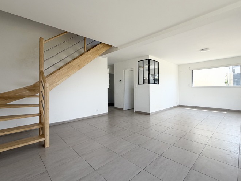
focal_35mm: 17
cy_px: 86
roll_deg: +1.0
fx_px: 118
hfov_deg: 90.9
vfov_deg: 74.7
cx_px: 128
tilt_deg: +1.2
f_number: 2.2
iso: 40
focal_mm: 2.22
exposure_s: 1/155
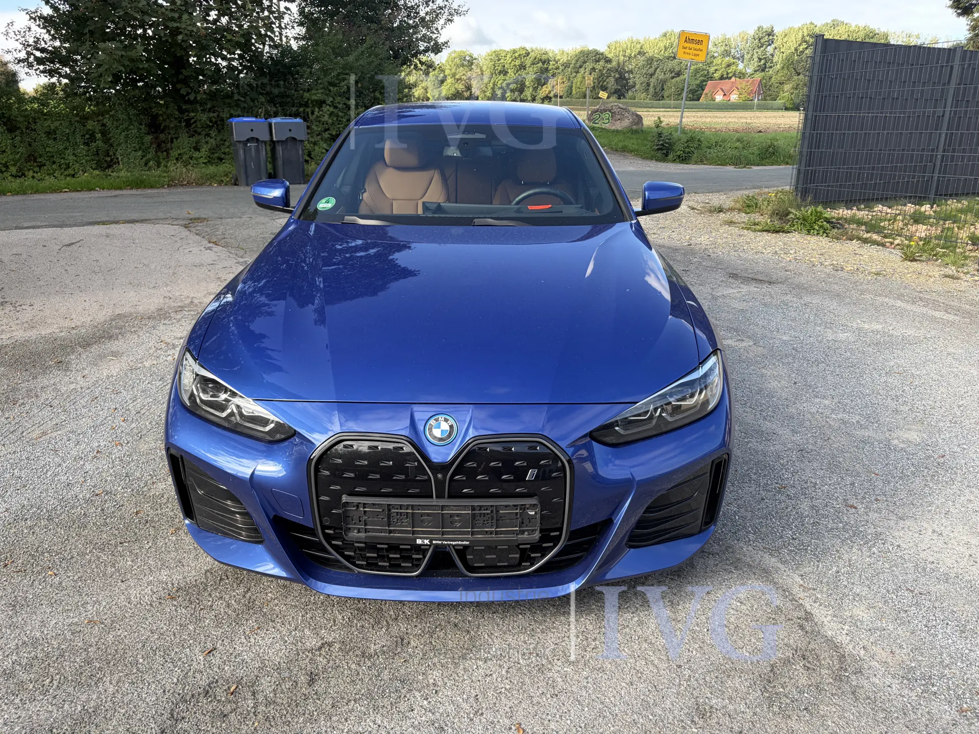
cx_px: 490
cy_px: 367
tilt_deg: -16.8
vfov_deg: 53.1
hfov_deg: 67.3
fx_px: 735
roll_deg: +0.7
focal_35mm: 26
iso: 50
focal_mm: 5.96
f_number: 1.6
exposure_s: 1/576
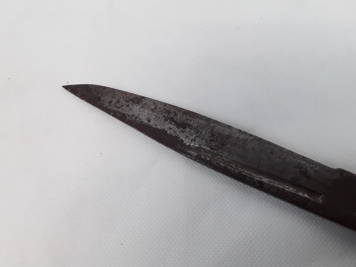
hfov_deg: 65.3
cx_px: 178
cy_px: 134
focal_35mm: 27
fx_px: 278
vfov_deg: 51.4
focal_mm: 2.91
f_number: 1.9
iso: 40
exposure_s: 1/60
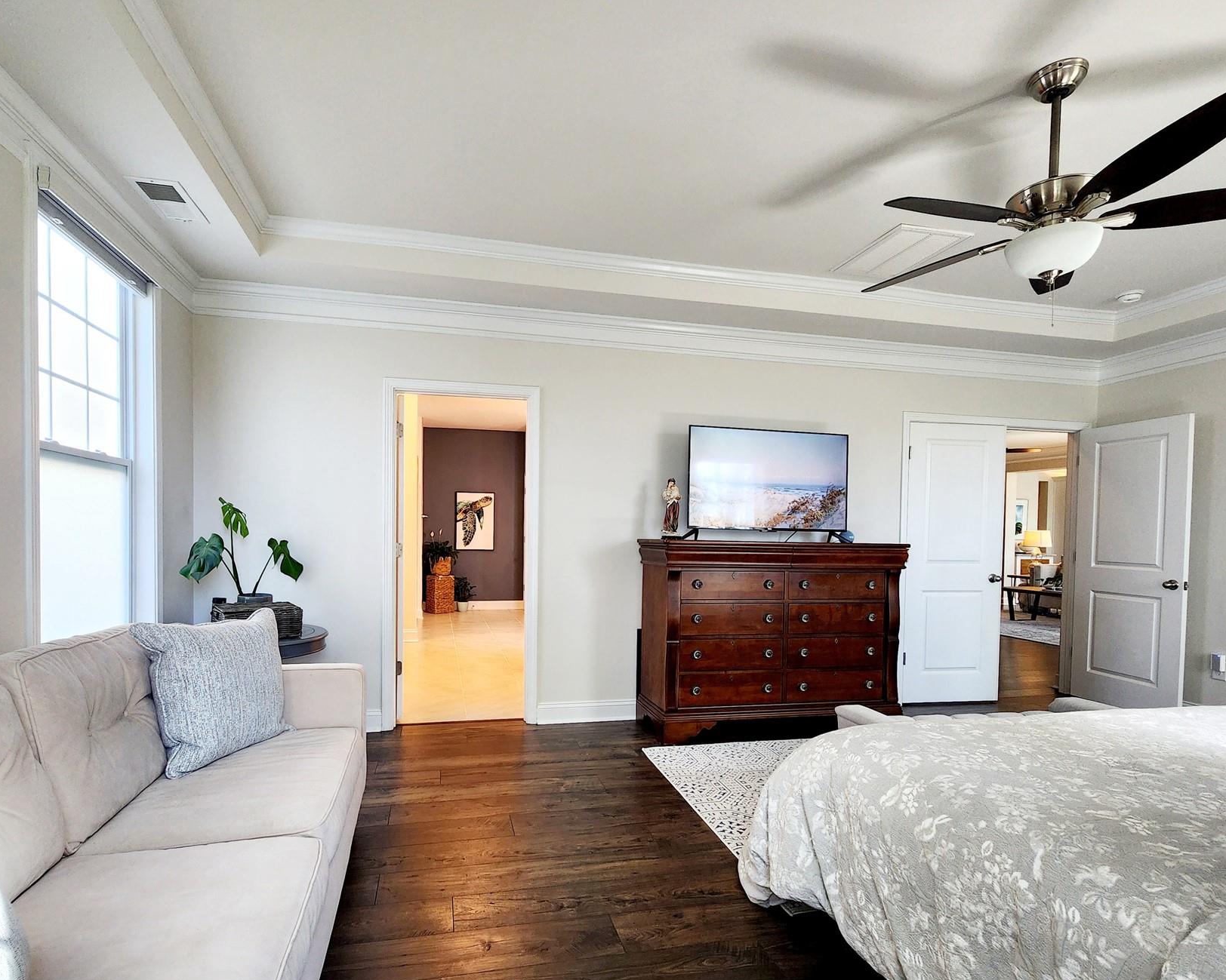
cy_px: 555
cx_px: 575
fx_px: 581
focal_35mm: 16
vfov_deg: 80.0
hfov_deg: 93.0
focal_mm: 2.2
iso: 160
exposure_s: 1/60.2
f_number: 2.2
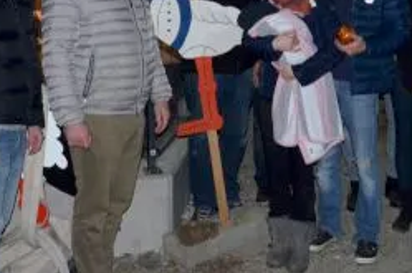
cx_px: 275
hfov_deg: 24.6
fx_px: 940
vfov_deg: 16.5
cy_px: 86
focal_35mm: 82
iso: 3200
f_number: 3.8
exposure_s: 1/60
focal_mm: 21
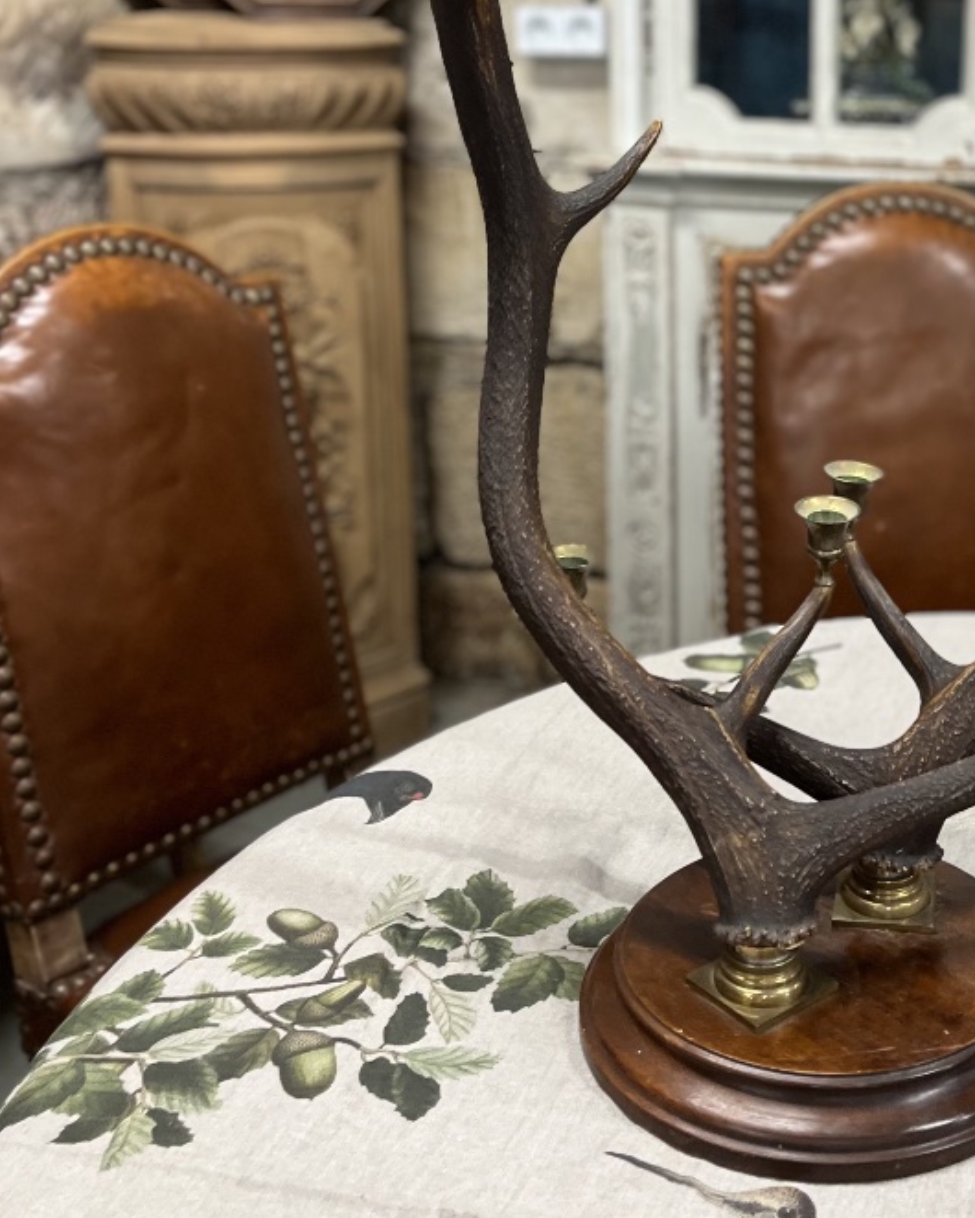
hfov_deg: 31.6
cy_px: 337
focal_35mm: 46
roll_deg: -0.8
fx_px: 1658
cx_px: 826
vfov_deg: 39.5
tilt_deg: -12.3
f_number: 1.6
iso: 125
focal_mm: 5.1
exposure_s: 1/50
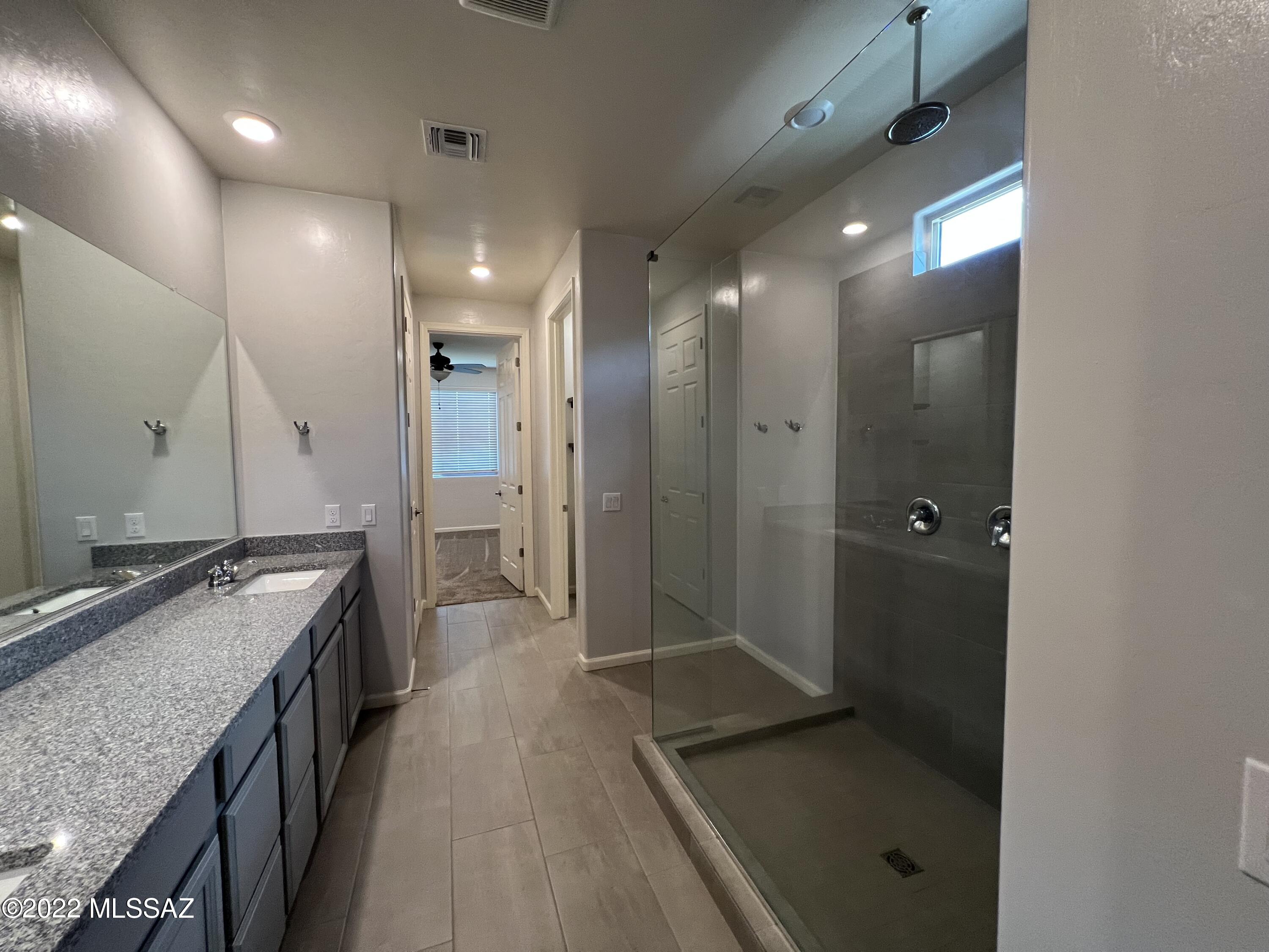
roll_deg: +0.0
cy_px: 476
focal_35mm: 13
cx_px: 634
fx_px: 477
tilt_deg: -2.9
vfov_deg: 89.9
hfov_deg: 106.2
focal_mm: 1.57
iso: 160
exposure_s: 1/60
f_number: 1.8
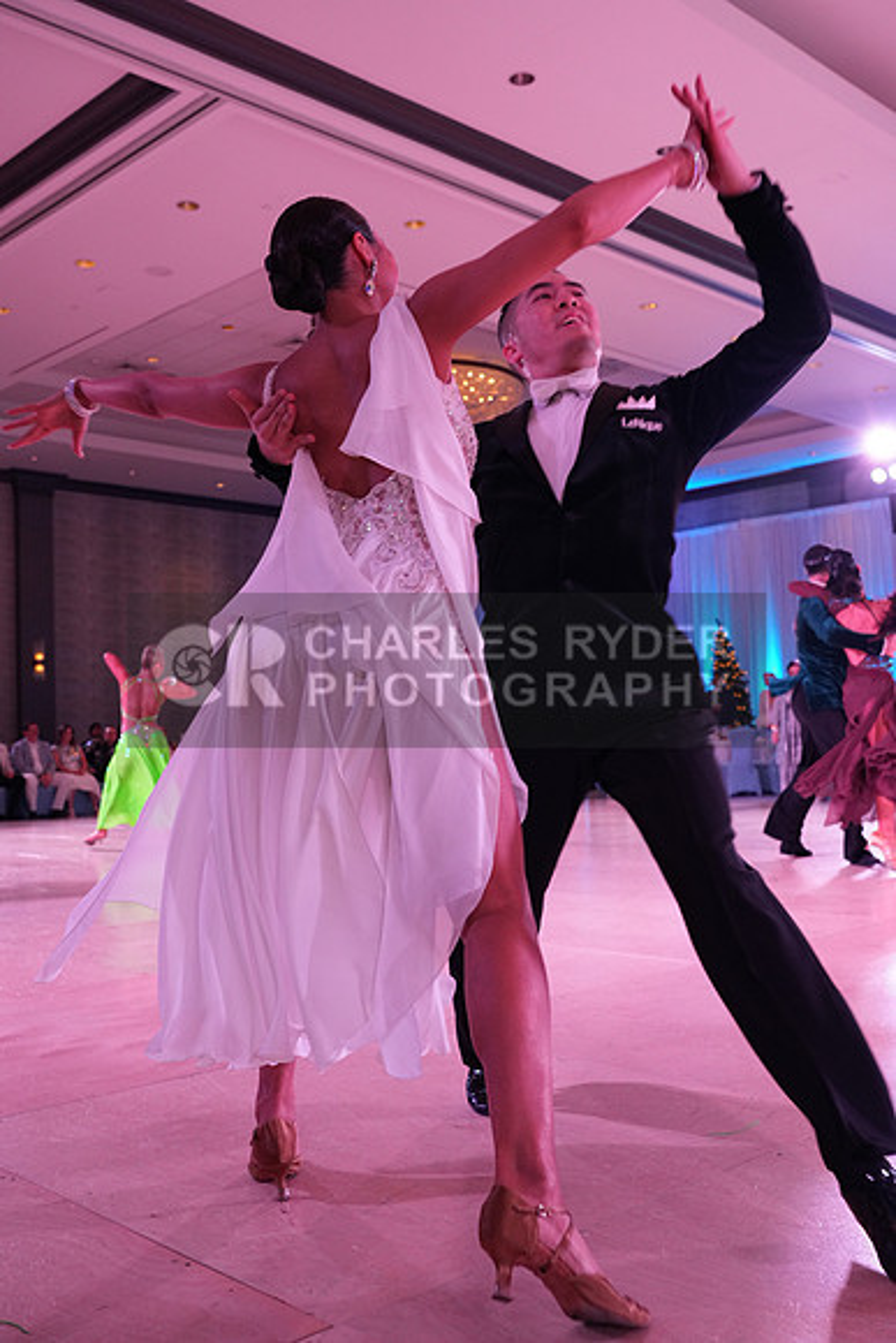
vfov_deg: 55.8
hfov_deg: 38.9
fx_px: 1268
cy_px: 672
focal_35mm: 34
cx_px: 448
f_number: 5
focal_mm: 34
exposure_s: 1/250
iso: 2500
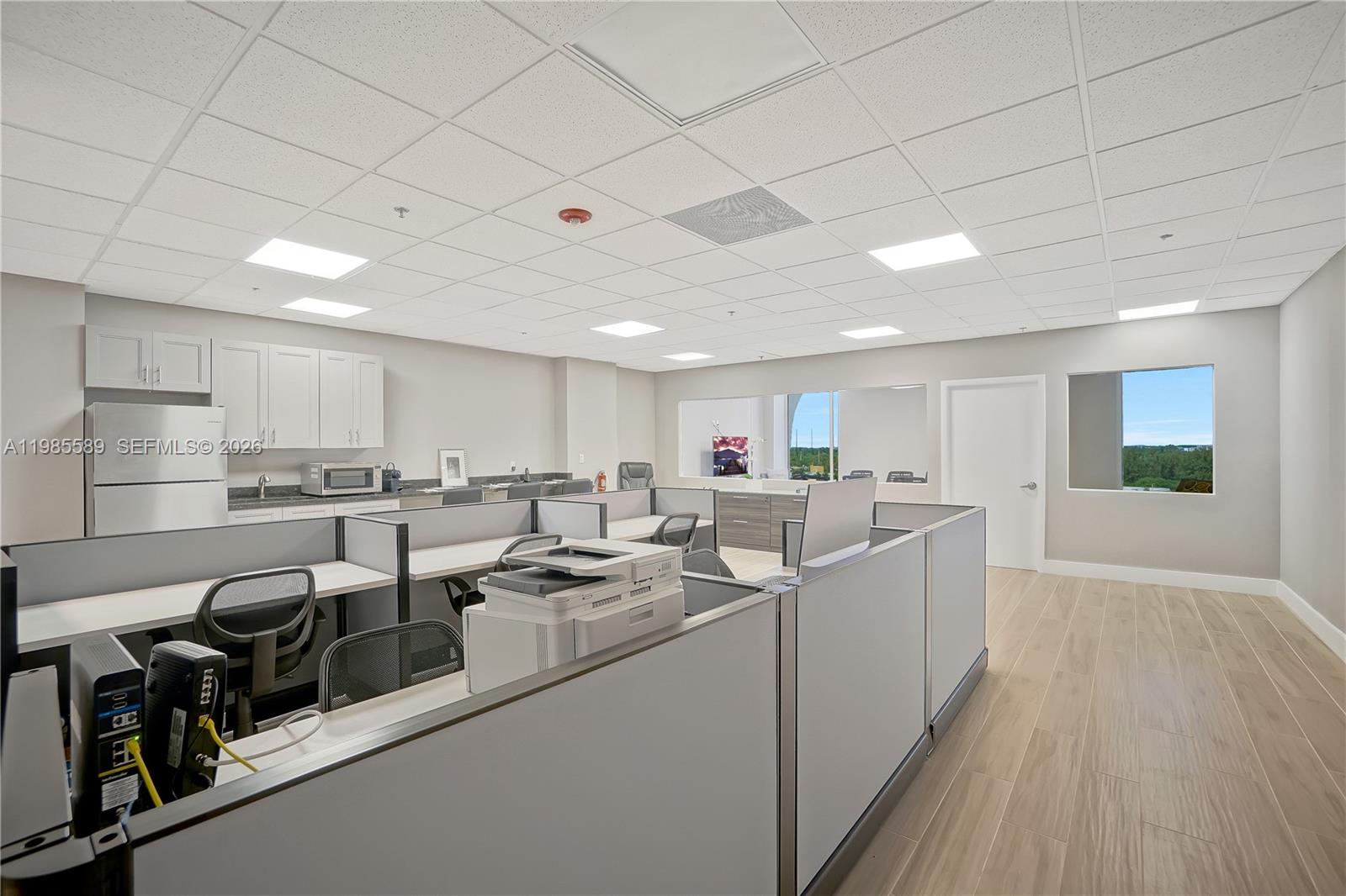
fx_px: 561
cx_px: 673
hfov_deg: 100.4
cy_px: 448
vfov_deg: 77.3
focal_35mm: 15
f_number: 7.1
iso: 160
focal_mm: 10
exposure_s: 1/2
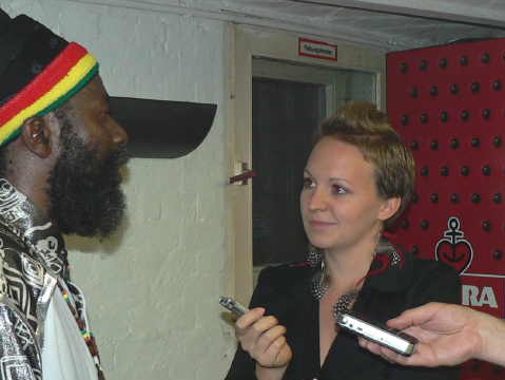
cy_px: 243
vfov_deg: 20.1
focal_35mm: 73
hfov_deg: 26.5
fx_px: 1066
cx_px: 325
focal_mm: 6
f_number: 2.8
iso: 100
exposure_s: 1/60
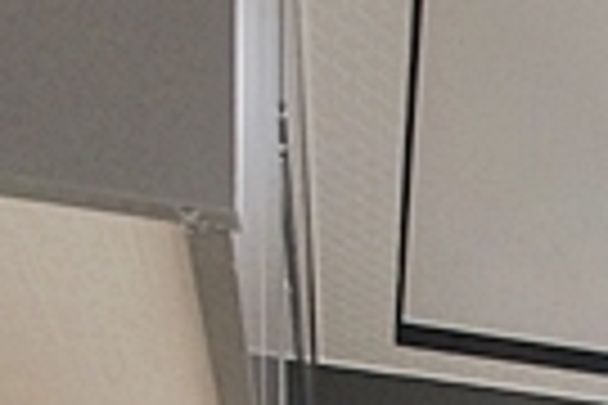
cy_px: 1004
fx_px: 1503
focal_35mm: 89
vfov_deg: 12.0
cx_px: 1049
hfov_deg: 18.6
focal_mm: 10
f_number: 9
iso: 800
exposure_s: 1/30
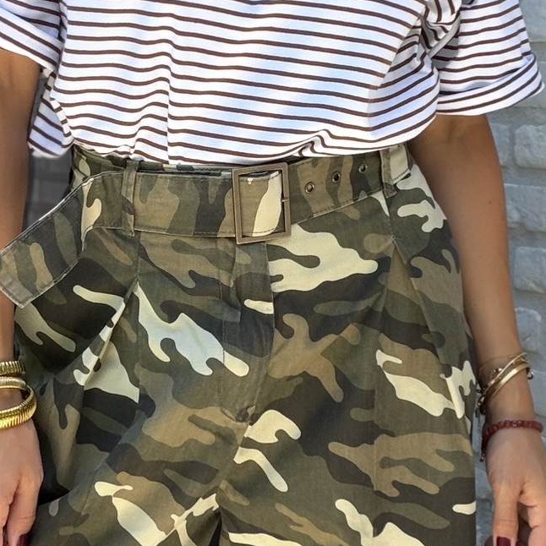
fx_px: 1499
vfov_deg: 20.6
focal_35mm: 84
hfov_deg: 20.6
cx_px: 297
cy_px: 212
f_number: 1.9
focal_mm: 2.71
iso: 25
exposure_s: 1/230
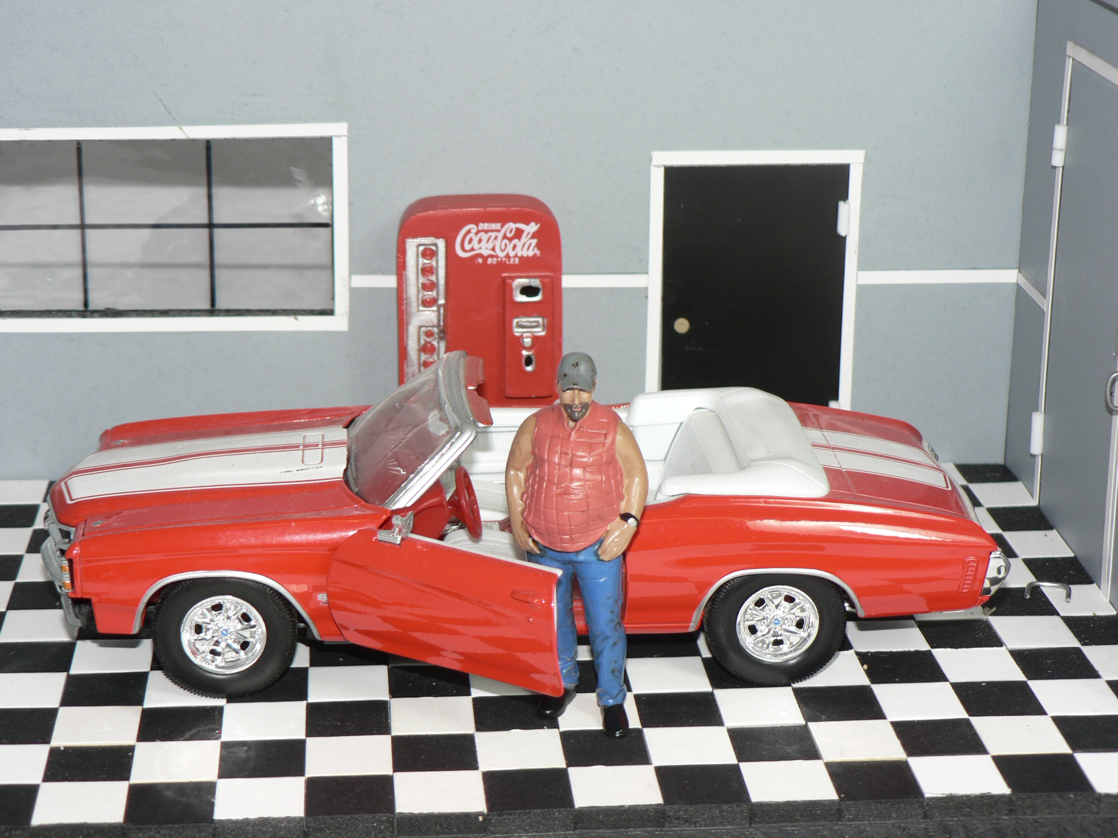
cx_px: 559
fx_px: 2390
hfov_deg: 26.3
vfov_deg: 19.9
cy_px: 419
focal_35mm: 74
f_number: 3.2
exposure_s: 1/60
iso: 80
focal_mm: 12.4
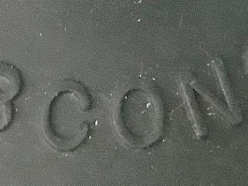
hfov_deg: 17.4
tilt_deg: -73.3
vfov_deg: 13.1
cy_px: 89
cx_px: 96
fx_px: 810
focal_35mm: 113
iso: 320
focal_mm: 3.3
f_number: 2.4
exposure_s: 1/40
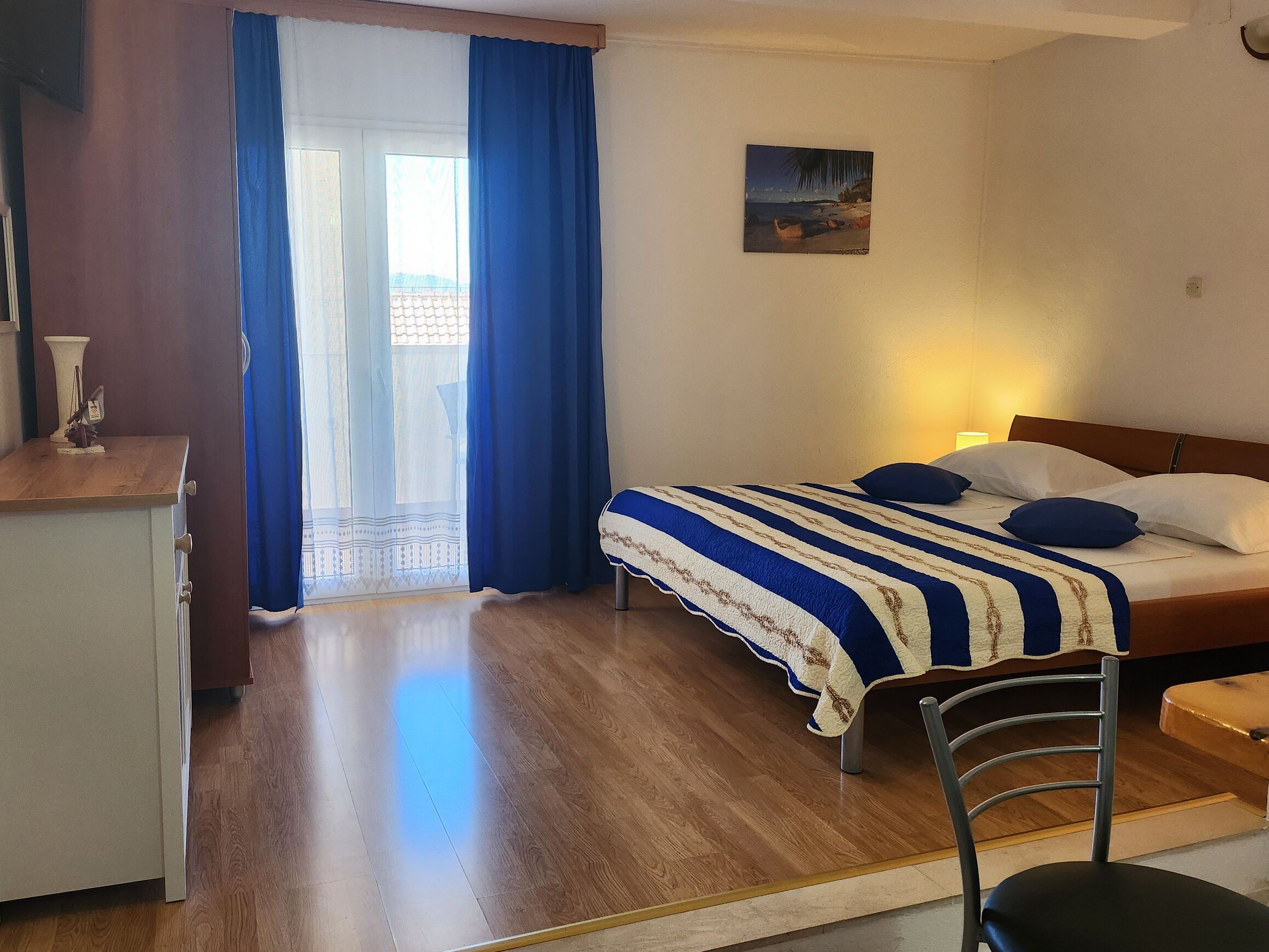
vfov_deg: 48.2
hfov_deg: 61.5
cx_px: 565
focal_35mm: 29
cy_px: 474
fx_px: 1063
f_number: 1.8
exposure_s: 1/100
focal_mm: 5
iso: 200
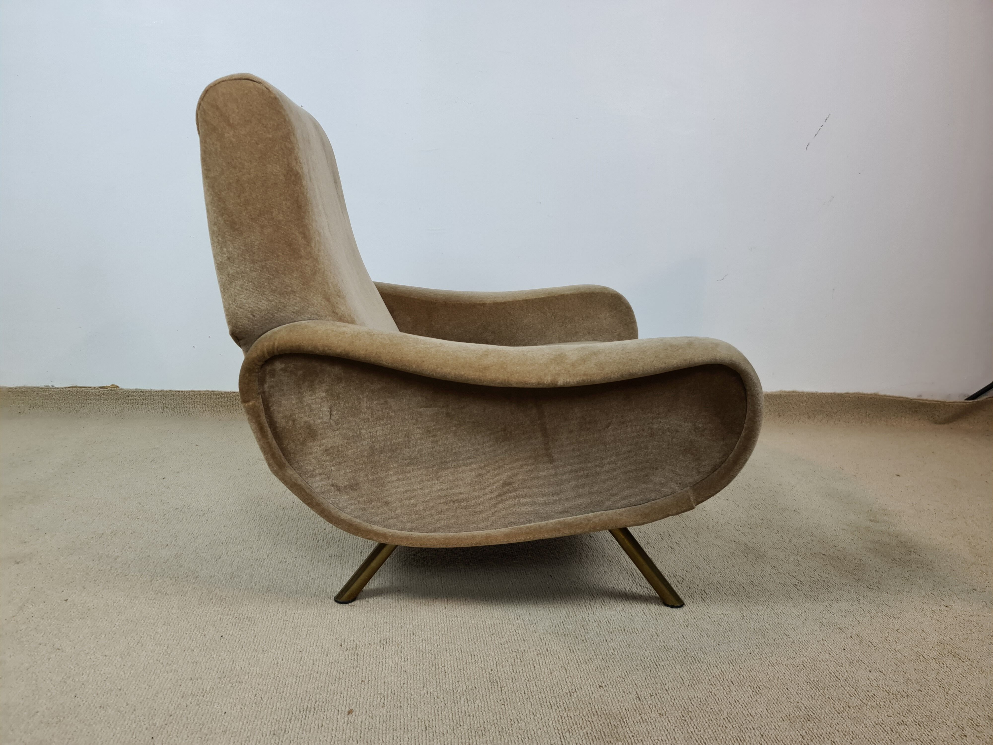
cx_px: 496
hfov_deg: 69.4
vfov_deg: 54.9
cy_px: 372
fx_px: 717
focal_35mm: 25
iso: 160
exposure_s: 1/100
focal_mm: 7
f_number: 1.8
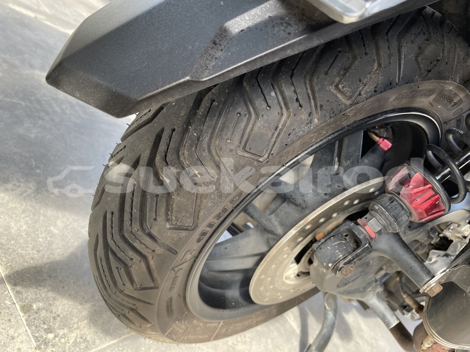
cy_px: 176
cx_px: 235
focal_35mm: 26
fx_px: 353
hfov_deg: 67.3
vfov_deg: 53.1
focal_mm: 4.2
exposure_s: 1/121
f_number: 1.6
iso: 50
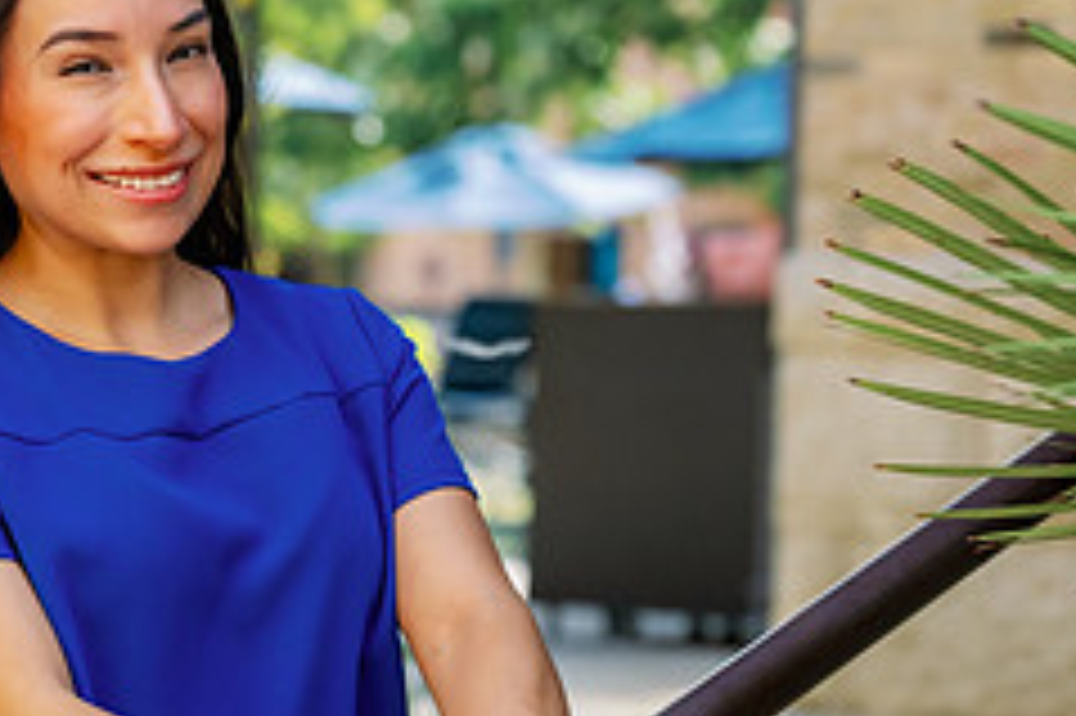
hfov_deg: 12.0
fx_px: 5077
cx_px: 140
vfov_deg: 8.1
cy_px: 543
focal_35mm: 170
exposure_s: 1/1600
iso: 800
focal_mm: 70
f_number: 3.5
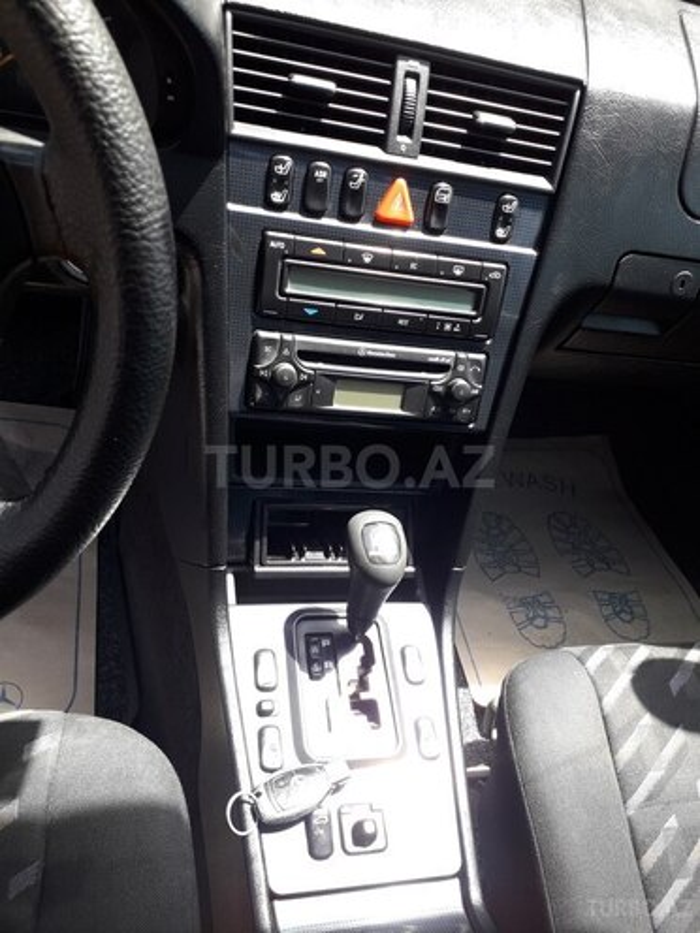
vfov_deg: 65.3
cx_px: 350
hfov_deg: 51.4
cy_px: 466
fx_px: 728
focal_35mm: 27
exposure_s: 1/107
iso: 40
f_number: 1.9
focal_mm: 3.6
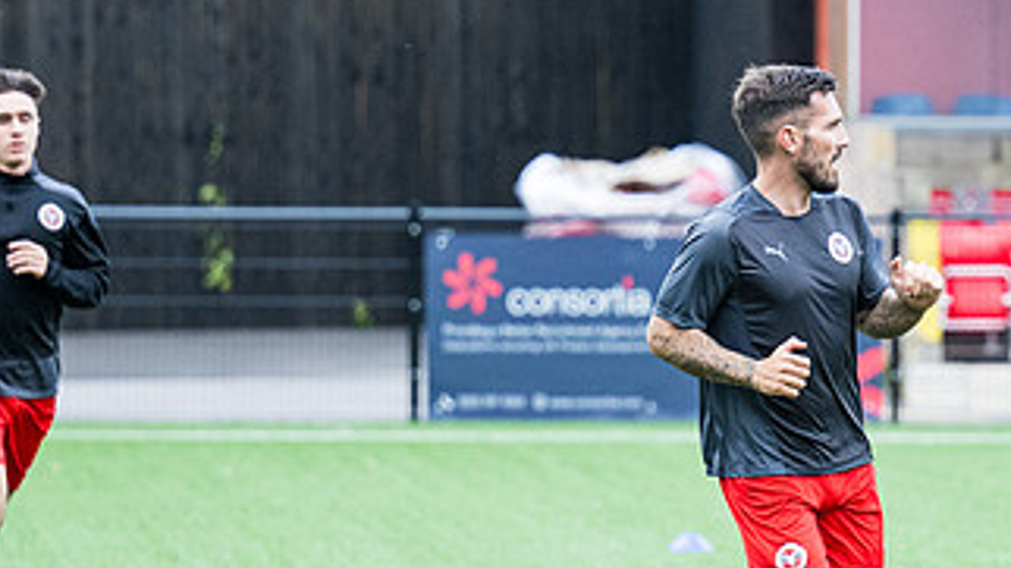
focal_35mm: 477
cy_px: 436
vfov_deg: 2.5
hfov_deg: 4.5
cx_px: 661
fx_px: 12785
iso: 1000
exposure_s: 1/1250
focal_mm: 145
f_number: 2.8
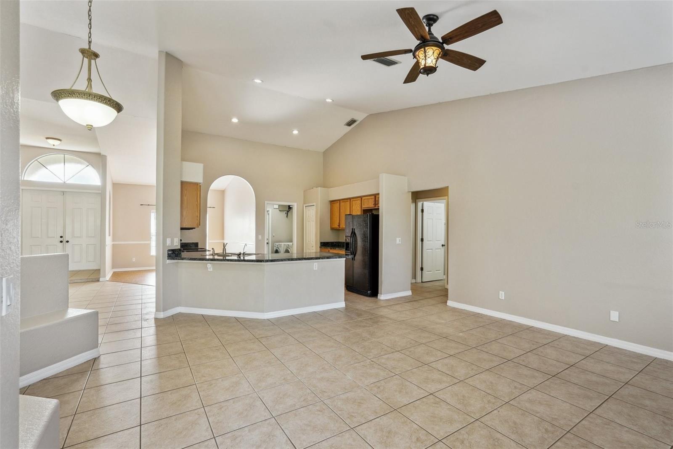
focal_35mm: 16
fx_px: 299
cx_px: 336
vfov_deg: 73.7
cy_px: 224
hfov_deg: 96.7
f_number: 8
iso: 400
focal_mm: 16
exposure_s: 1/25
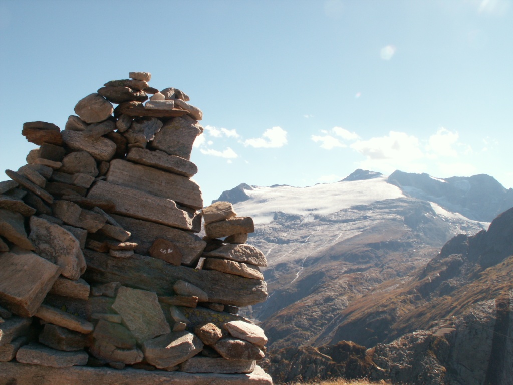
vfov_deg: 40.7
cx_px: 256
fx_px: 519
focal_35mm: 35
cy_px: 192
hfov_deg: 52.6
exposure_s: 1/160
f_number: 6.3
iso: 50
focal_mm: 5.86
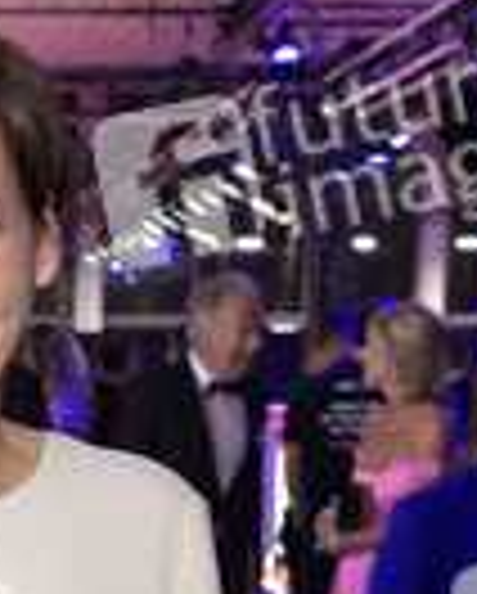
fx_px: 1796
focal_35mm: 102
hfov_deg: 14.7
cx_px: -86
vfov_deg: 17.3
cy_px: 837
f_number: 6.3
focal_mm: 36
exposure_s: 1/30
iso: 2000
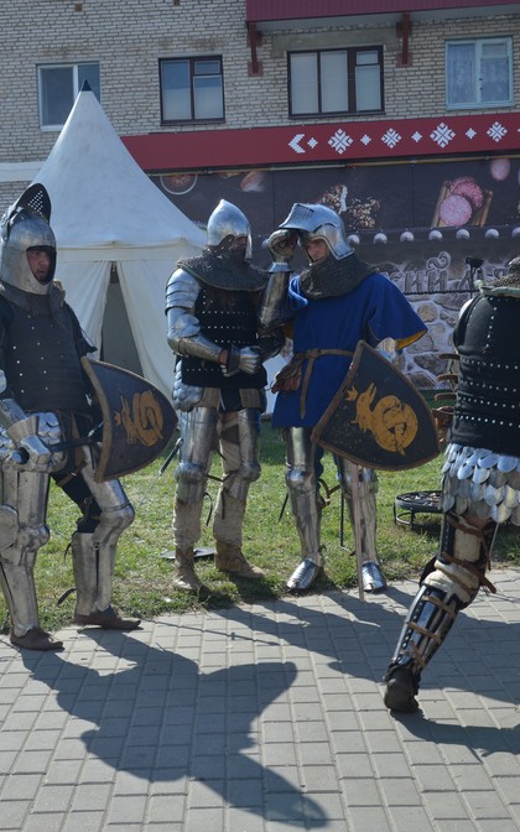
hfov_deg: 22.0
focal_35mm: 59
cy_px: 415
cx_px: 198
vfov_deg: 34.5
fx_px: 1338
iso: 250
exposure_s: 1/400
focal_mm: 38
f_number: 9
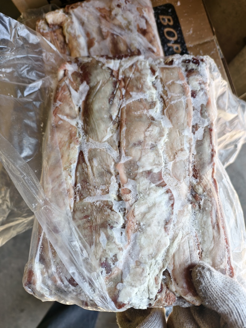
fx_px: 218
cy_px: 164
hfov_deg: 58.9
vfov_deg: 73.9
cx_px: 123
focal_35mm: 23
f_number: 1.57
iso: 72
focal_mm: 6.54
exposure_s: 1/177
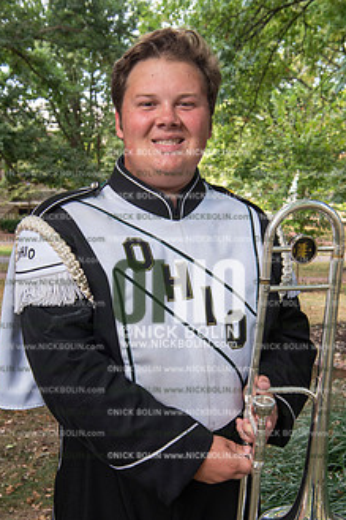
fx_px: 750
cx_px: 179
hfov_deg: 26.0
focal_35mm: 52
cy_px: 303
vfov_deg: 38.1
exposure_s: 1/100
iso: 500
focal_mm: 38
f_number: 8
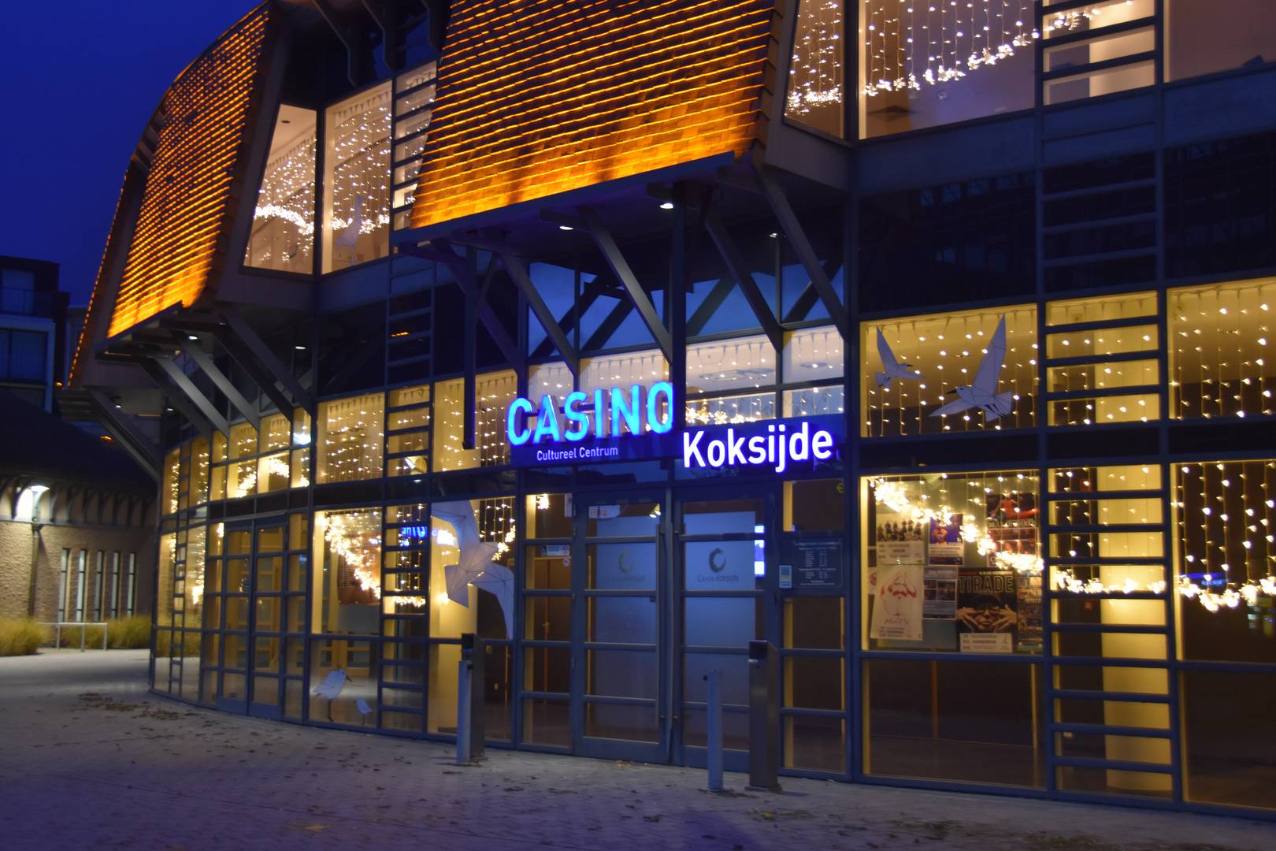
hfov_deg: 41.1
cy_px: 426
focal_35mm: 48
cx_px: 638
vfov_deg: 28.1
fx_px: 1701
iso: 1000
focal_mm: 32
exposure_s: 1/13
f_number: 4
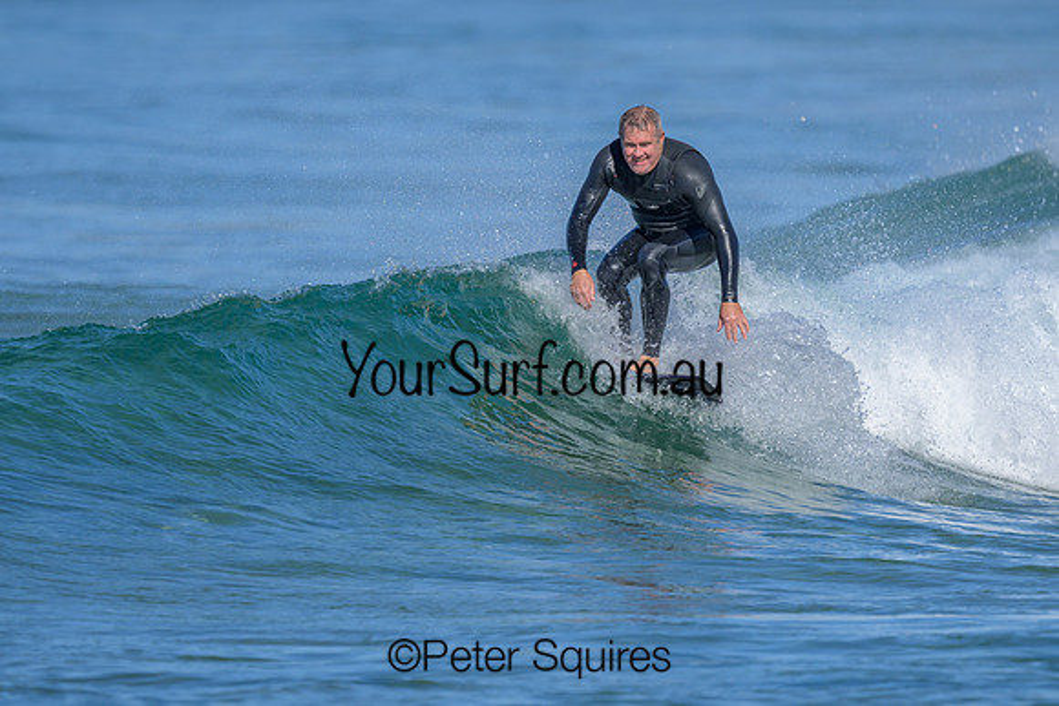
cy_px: 334
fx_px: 32157
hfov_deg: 1.9
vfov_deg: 1.3
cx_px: 505
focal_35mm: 1093
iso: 220
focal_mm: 800
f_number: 6.3
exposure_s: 1/2000
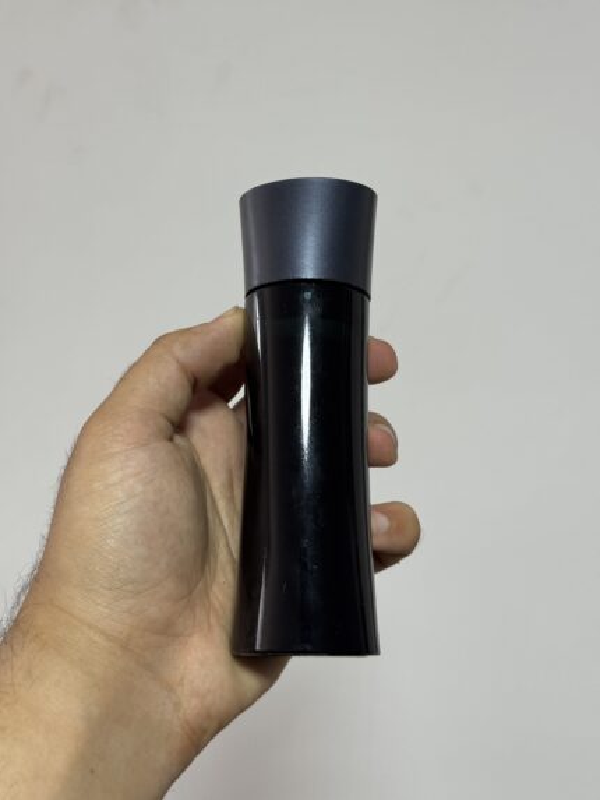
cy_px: 400
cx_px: 300
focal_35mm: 48
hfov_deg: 30.3
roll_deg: -3.4
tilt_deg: -15.1
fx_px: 1109
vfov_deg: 39.6
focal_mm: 6.76
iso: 80
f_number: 1.78
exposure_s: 1/50
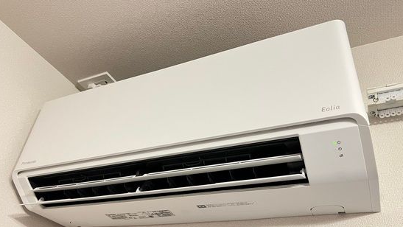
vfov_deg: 40.1
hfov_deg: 66.1
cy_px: 131
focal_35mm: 29
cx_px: 199
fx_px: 310
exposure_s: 1/40
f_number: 1.5
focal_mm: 5.7
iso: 400
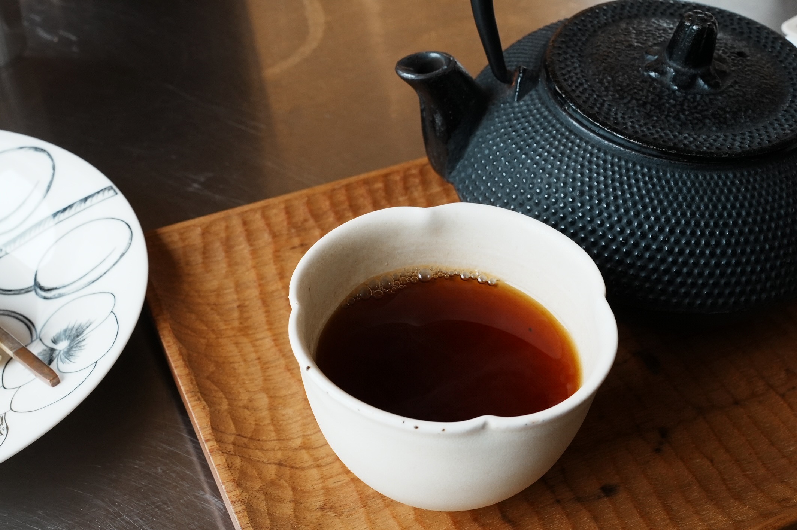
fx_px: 1040
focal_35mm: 47
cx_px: 398
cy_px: 265
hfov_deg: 41.9
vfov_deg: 28.6
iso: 2500
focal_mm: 47
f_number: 16
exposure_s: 1/50
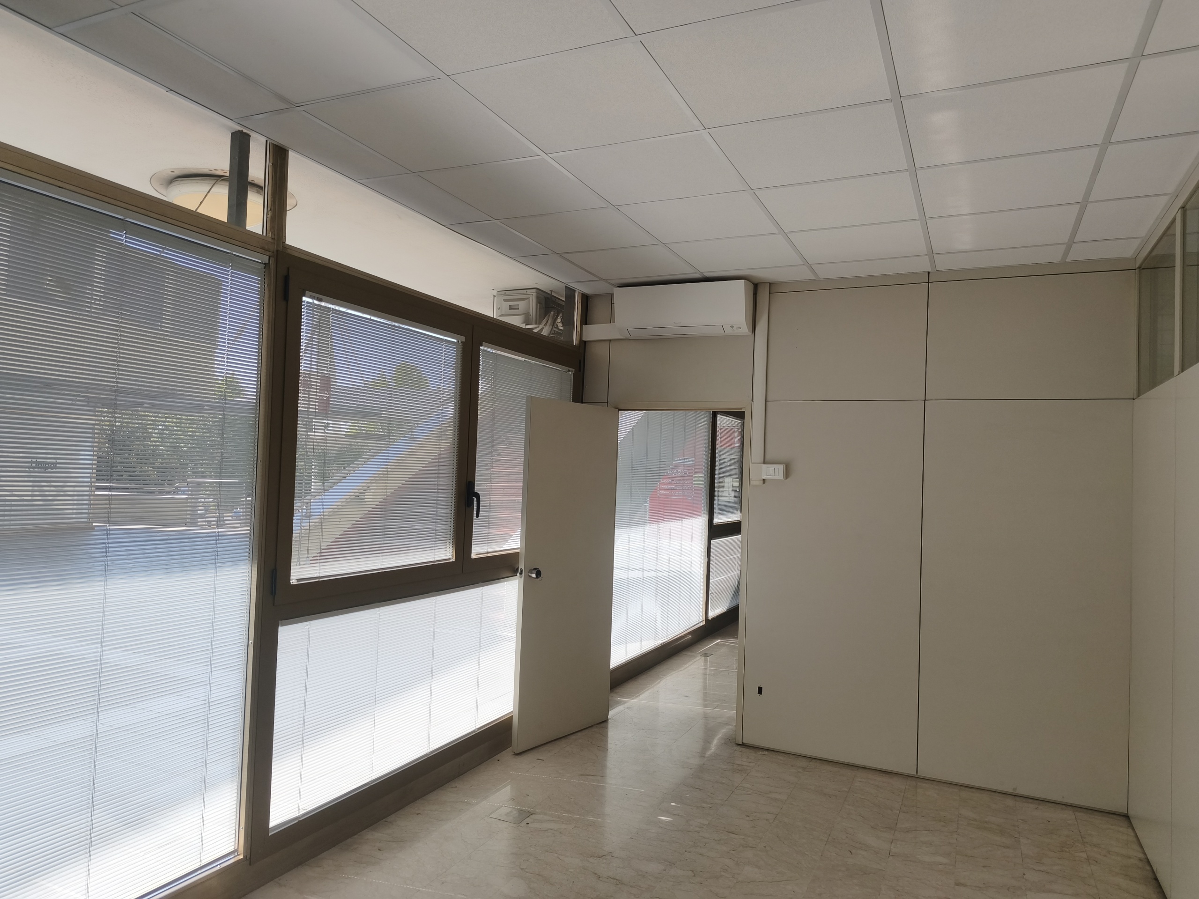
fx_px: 797
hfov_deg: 73.9
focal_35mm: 23
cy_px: 450
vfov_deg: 58.9
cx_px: 600
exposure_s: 1/761
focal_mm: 6.45
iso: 50
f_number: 1.62
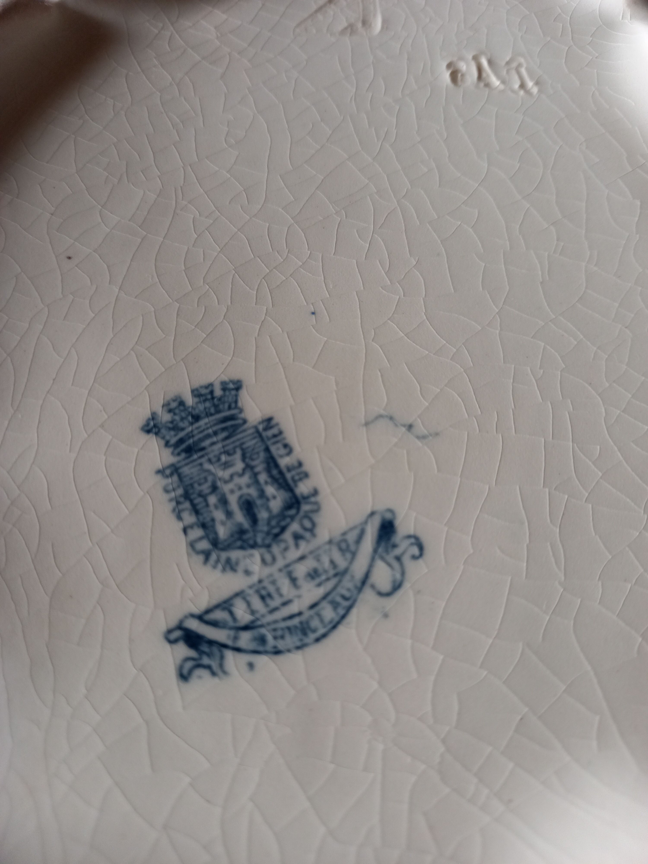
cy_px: 432
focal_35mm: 25
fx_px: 624
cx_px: 324
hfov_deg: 54.9
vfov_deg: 69.4
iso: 100
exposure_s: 1/60
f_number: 2
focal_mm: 4.6
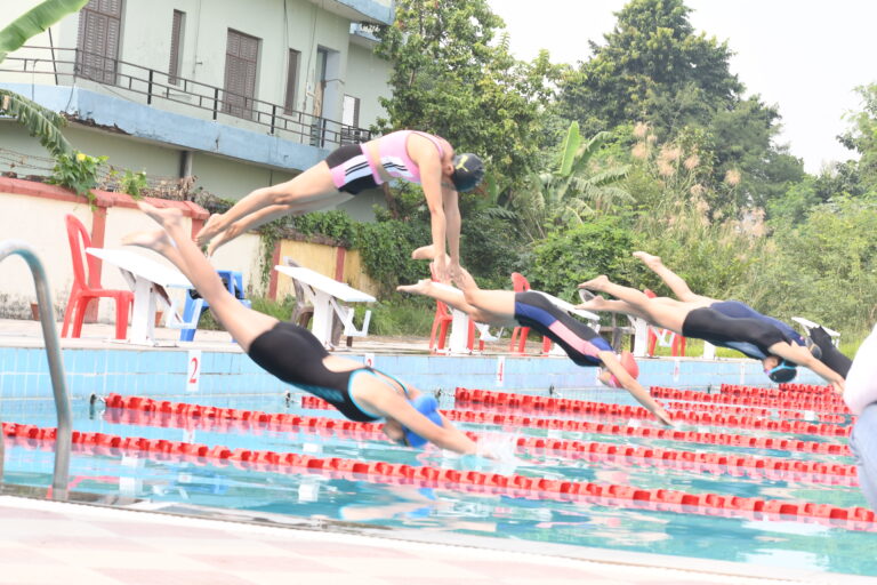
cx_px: 438
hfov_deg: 19.5
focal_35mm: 105
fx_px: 2558
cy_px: 292
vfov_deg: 13.0
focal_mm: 70
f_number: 7.1
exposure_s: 1/200
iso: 500
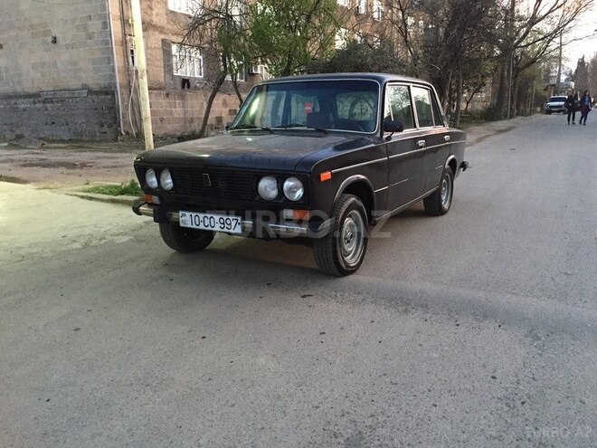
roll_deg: -0.1
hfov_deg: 61.7
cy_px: 224
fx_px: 500
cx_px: 298
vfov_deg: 48.2
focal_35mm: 29
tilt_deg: -12.4
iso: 250
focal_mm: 4.15
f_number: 2.2
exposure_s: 1/25
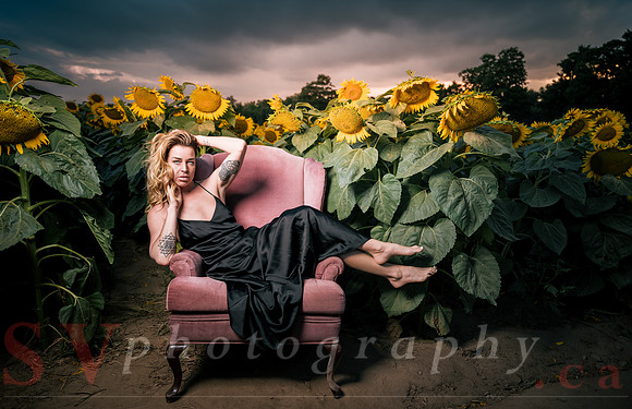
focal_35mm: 24
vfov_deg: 51.7
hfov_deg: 73.8
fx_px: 421
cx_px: 316
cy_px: 211
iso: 64
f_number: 2.8
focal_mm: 24
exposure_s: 1/50
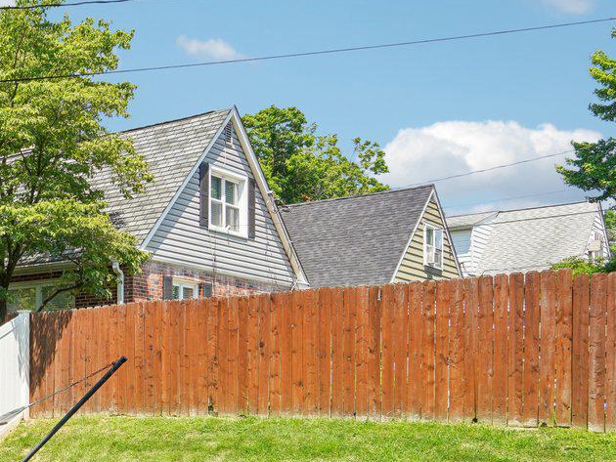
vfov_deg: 29.0
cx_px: -336
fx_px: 890
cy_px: 296
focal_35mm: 50
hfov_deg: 26.2
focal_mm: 16
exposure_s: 1/30
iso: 100
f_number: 8
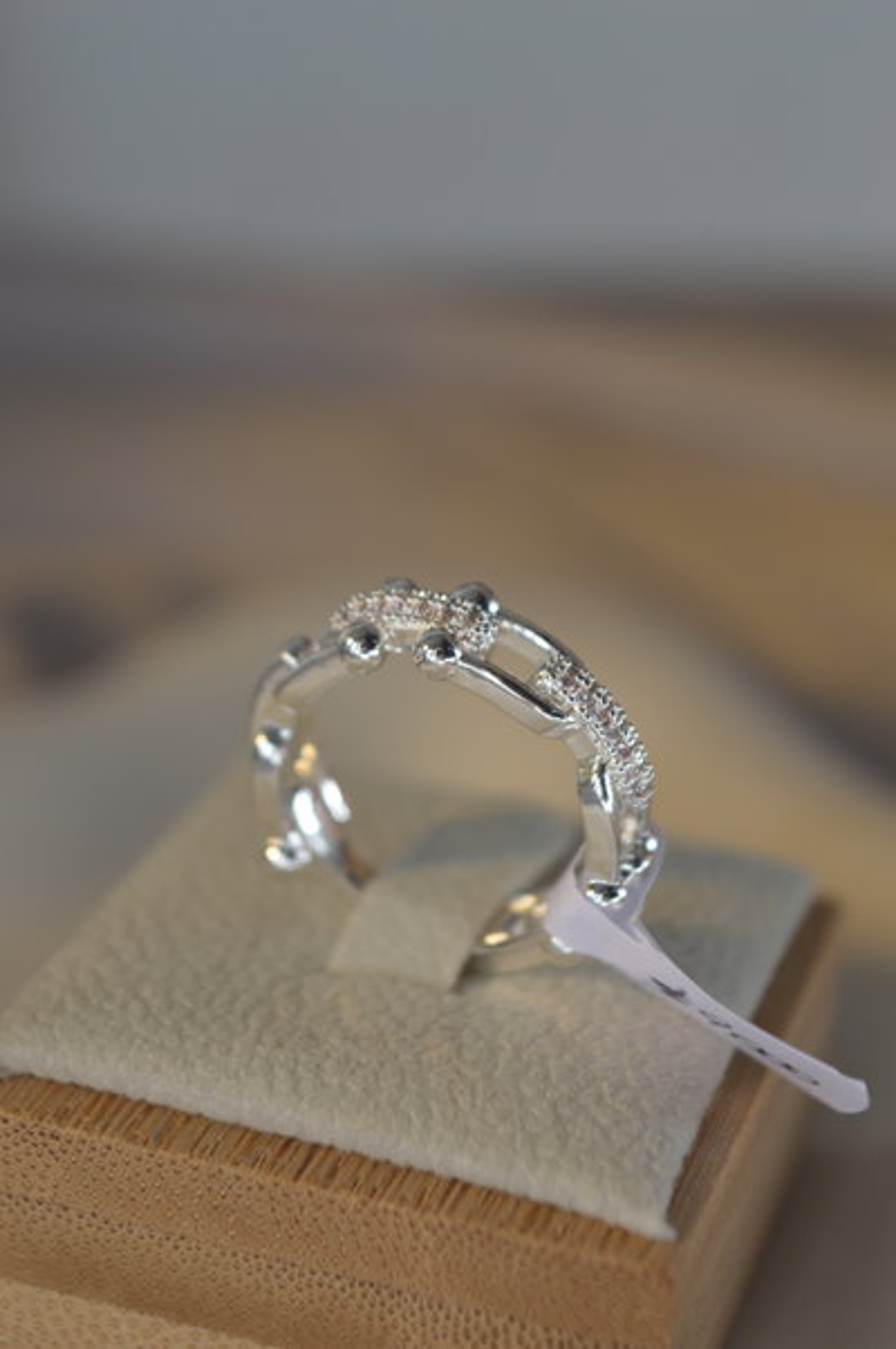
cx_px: 448
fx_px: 3087
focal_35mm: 82
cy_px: 674
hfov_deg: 16.5
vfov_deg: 24.6
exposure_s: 1/125
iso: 400
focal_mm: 55
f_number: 5.6
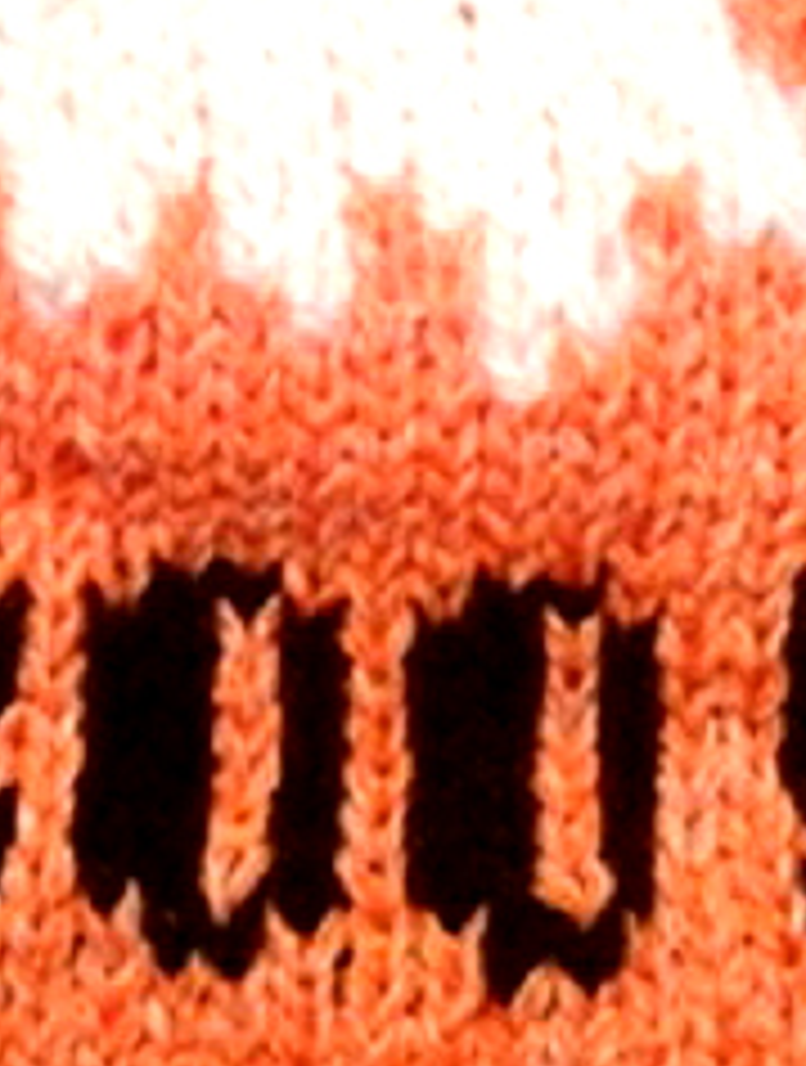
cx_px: 378
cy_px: -148
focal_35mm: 98
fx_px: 3029
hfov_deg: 15.2
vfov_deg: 19.1
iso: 320
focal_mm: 4.28
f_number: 2.4
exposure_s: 1/20
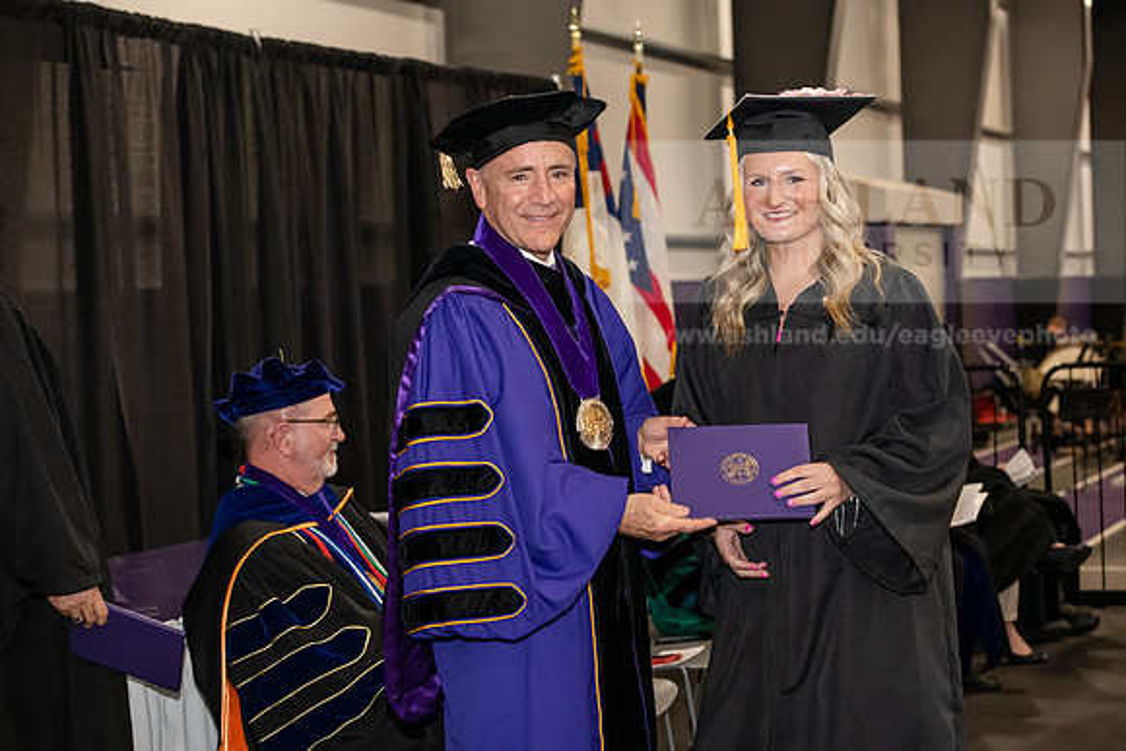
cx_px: 563
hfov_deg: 28.8
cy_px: 376
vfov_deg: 19.5
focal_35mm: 70
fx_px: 2190
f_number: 5
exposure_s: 1/200
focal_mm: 70
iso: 2500
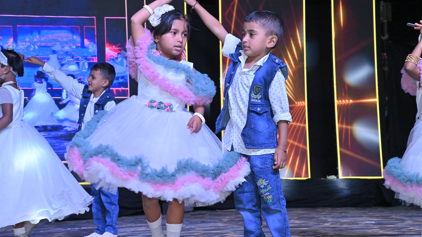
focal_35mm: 36
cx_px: 183
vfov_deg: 32.7
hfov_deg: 55.1
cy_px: 95
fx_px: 403
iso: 640
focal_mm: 29
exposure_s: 1/200
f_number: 8
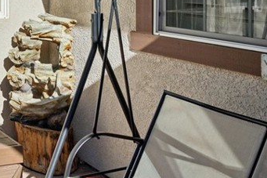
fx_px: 378
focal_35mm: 51
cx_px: -96
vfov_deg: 24.2
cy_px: -31
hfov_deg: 29.6
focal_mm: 17
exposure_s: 1/400
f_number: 9
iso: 100
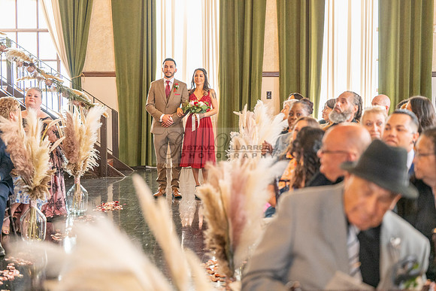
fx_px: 848
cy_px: 146
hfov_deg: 28.8
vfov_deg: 19.5
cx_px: 218
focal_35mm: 70
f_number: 2.8
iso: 1600
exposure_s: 1/200
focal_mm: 70
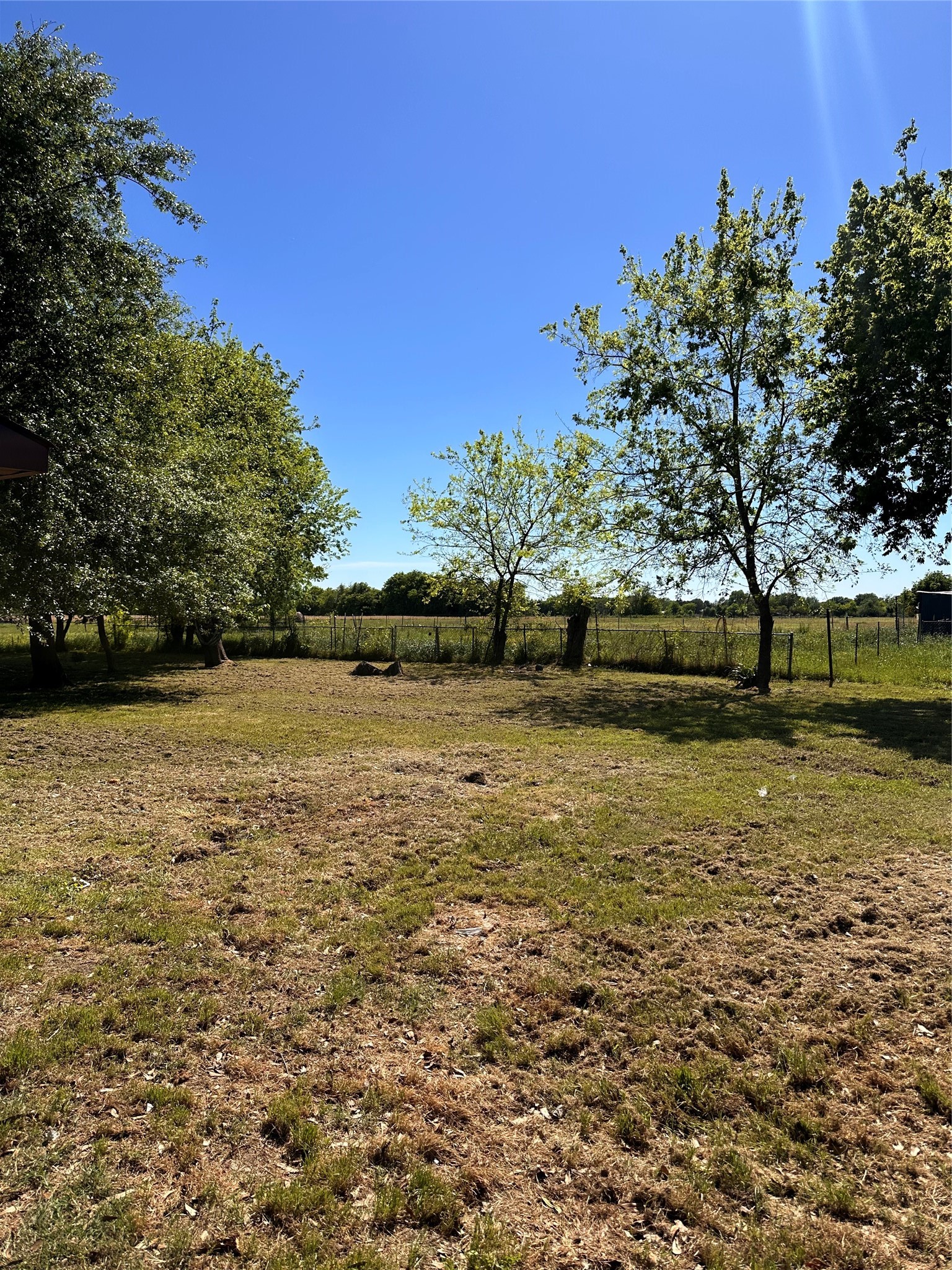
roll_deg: -1.1
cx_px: 476
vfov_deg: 71.6
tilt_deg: -0.4
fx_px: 880
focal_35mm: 24
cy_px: 635
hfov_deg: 56.8
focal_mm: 6.86
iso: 80
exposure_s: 1/5263
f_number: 1.78
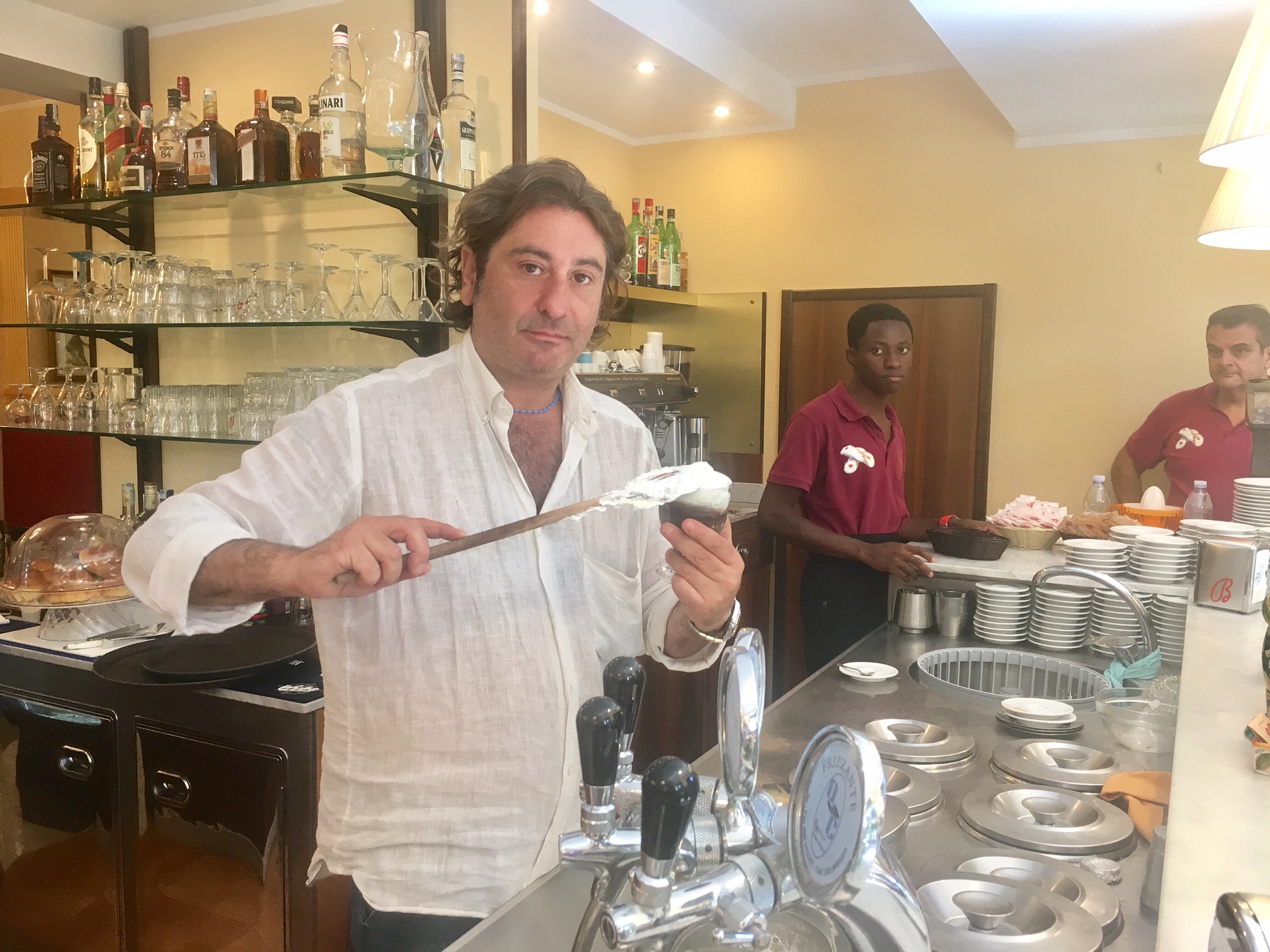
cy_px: 476
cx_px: 635
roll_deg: -0.7
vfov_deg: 48.2
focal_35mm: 29
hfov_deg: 61.7
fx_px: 1064
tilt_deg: -5.3
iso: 32
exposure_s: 1/33
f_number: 2.2
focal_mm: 4.15
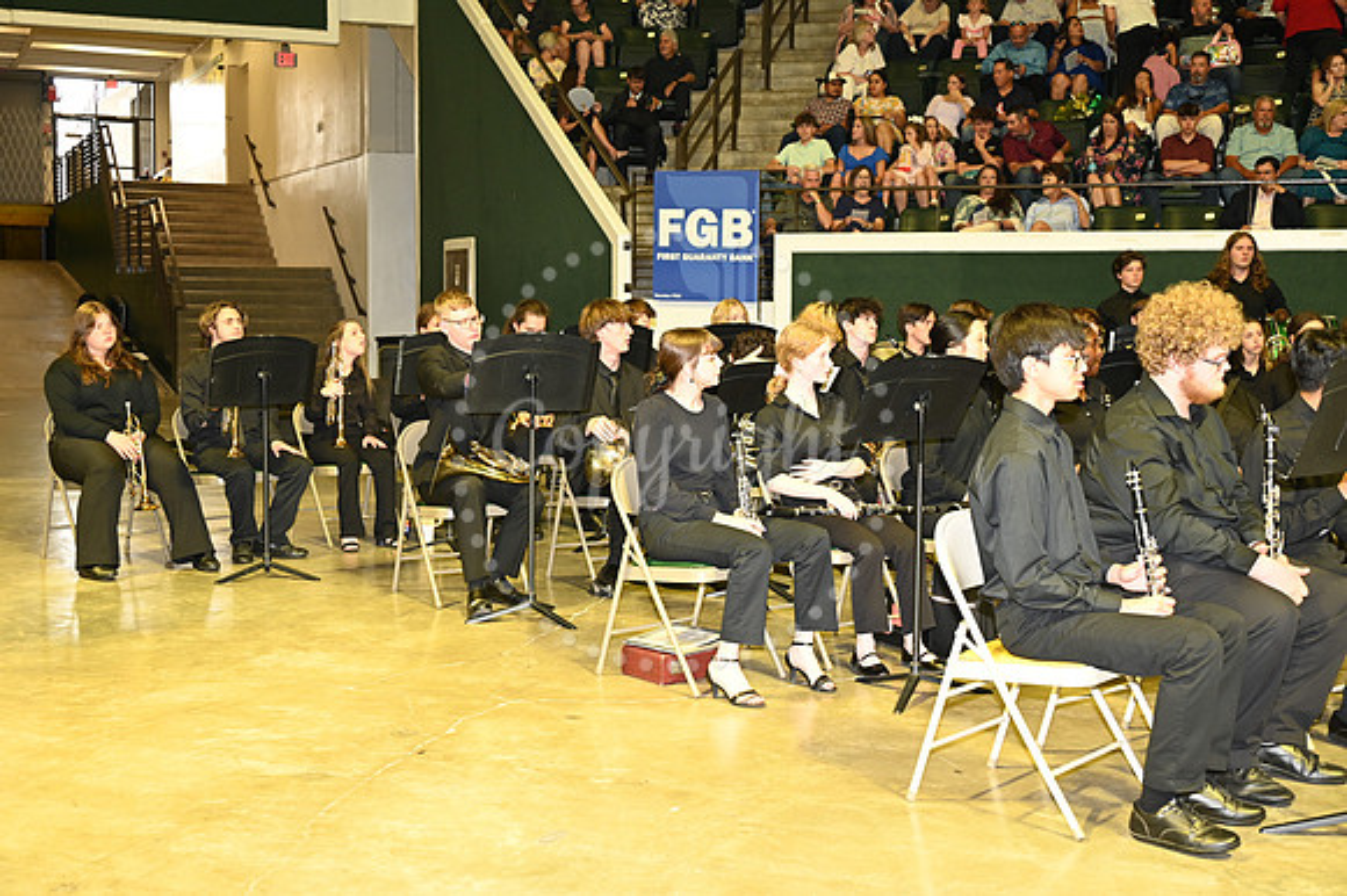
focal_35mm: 43
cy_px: 448
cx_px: 674
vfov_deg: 31.2
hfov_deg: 45.5
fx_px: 1608
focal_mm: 43
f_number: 5.6
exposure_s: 1/60
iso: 1600
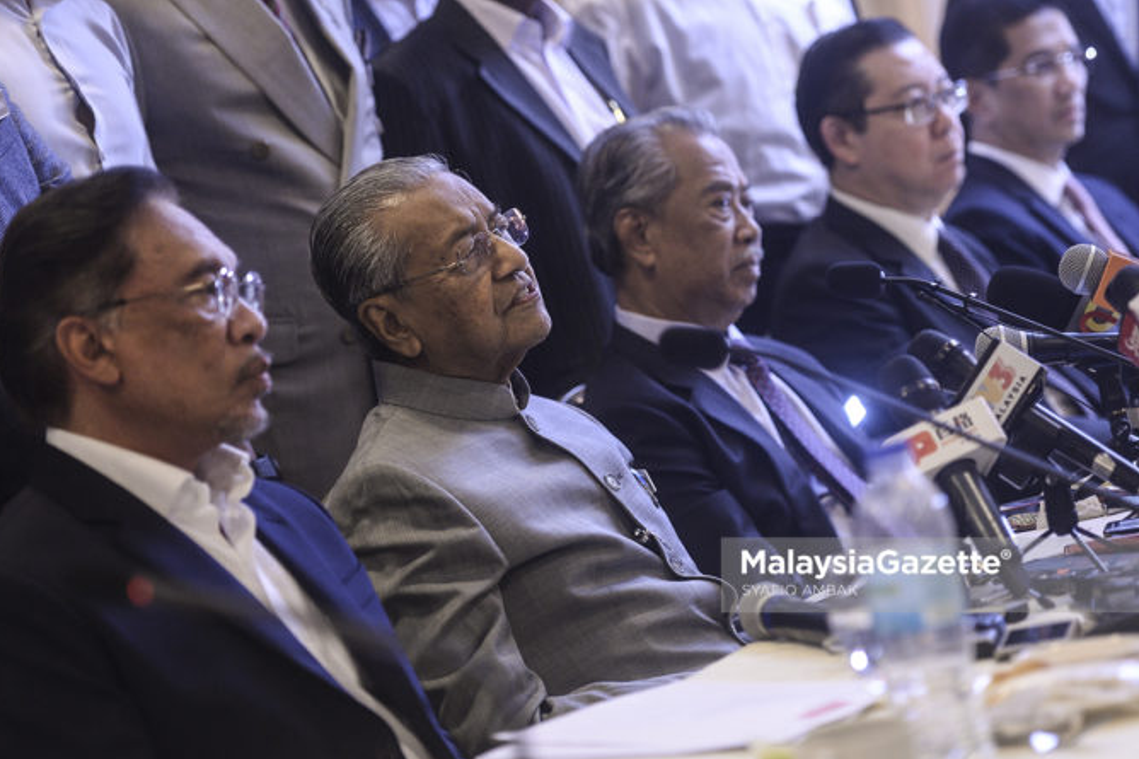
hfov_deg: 19.6
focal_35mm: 104
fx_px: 3289
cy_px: 385
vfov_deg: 13.2
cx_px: 560
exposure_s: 1/125
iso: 2500
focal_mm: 102
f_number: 2.8
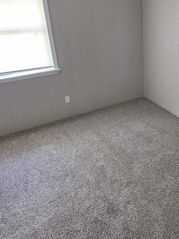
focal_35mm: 28
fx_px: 193
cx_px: 148
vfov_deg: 62.4
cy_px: 87
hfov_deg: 46.6
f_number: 2.2
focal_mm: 2.2
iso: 640
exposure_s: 1/24
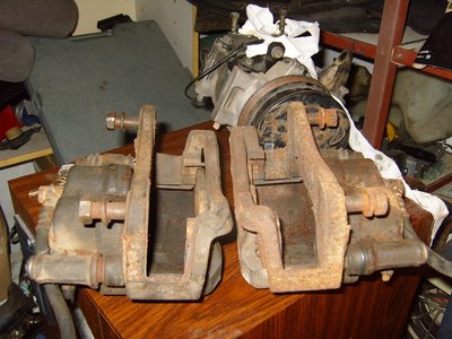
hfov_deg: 52.6
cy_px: 170
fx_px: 457
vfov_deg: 40.7
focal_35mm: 35
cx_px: 226
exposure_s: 1/30
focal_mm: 7.4
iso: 100
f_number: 2.8
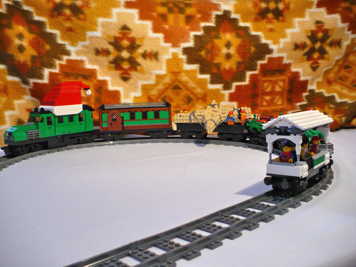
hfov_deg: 50.1
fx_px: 381
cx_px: 178
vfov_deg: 38.7
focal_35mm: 37
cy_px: 134
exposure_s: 1/30
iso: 200
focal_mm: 6.1
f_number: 2.8
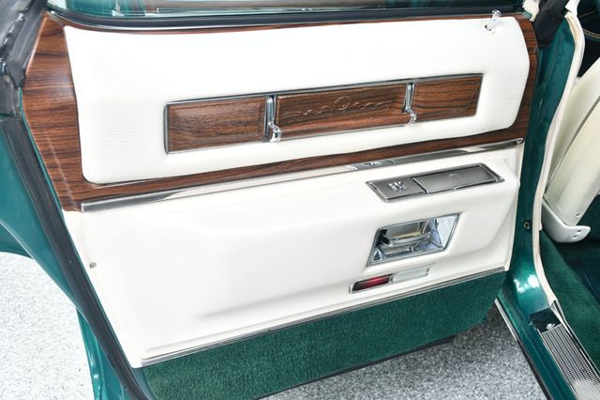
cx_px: 300
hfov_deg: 49.6
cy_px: 200
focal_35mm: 39
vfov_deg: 34.2
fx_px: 650
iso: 100
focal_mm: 26
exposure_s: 1/160
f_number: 5.6
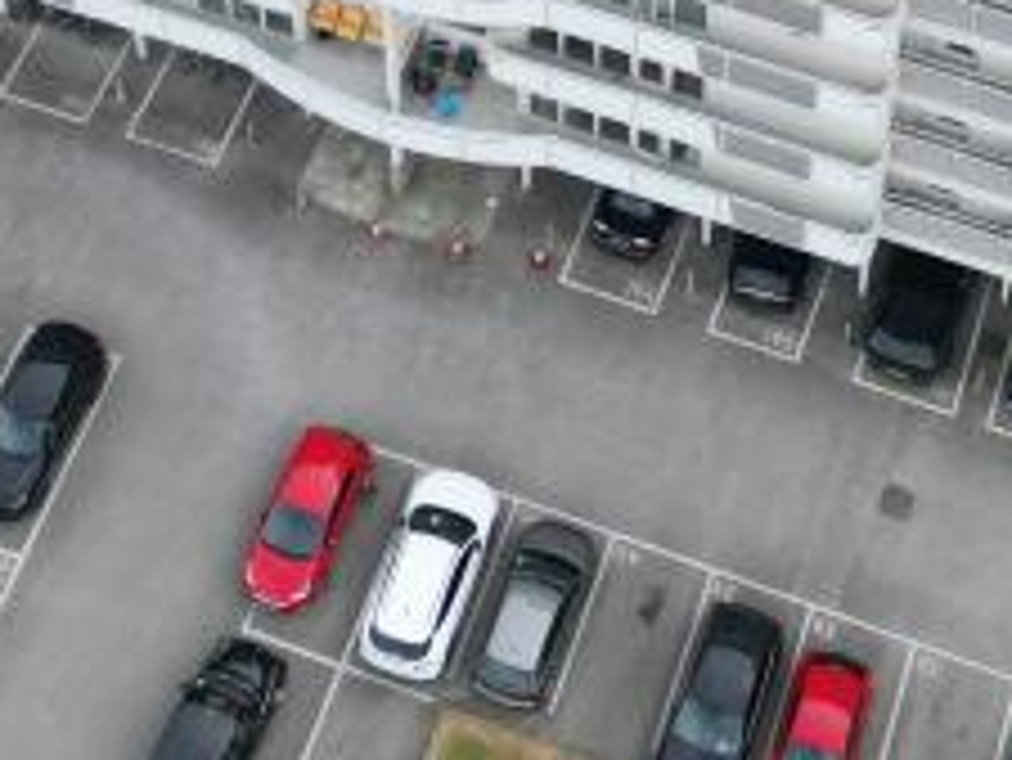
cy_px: -751
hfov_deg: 18.0
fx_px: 3188
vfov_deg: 12.1
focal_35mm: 109
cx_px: 630
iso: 200
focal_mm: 6.72
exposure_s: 1/2000
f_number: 1.7
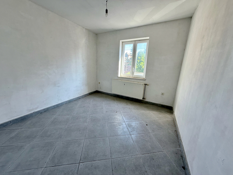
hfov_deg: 102.1
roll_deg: -1.9
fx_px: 94
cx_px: 116
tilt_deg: -12.9
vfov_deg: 85.7
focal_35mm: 14
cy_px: 88
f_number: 2.2
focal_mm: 2.22
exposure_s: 1/99
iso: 125
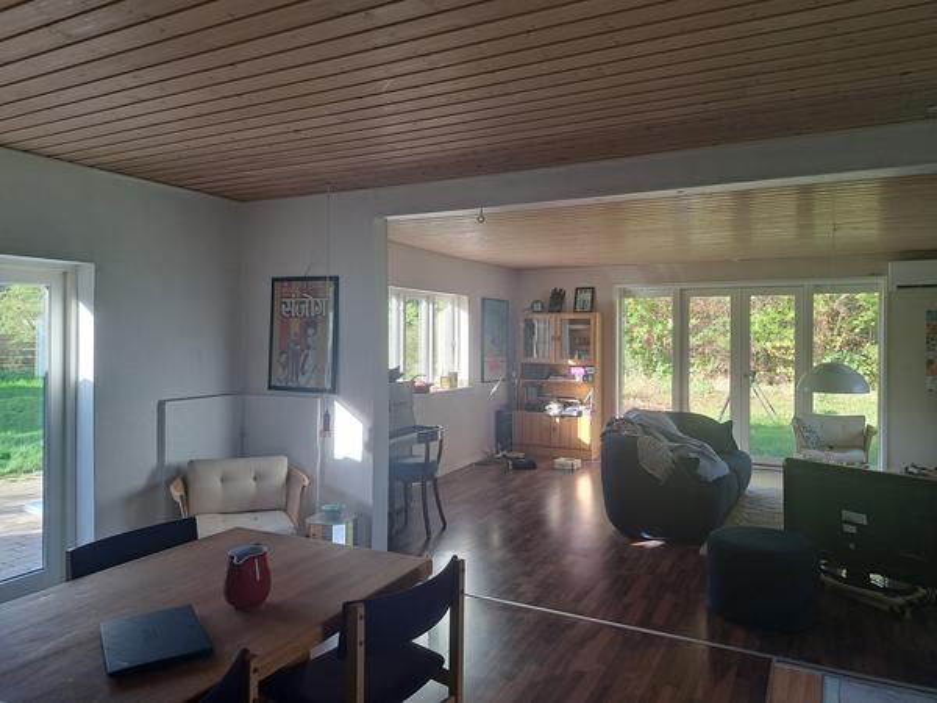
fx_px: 650
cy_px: 352
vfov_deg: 56.8
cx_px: 468
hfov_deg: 71.6
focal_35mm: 24
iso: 50
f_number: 1.8
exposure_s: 1/100
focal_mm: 5.23
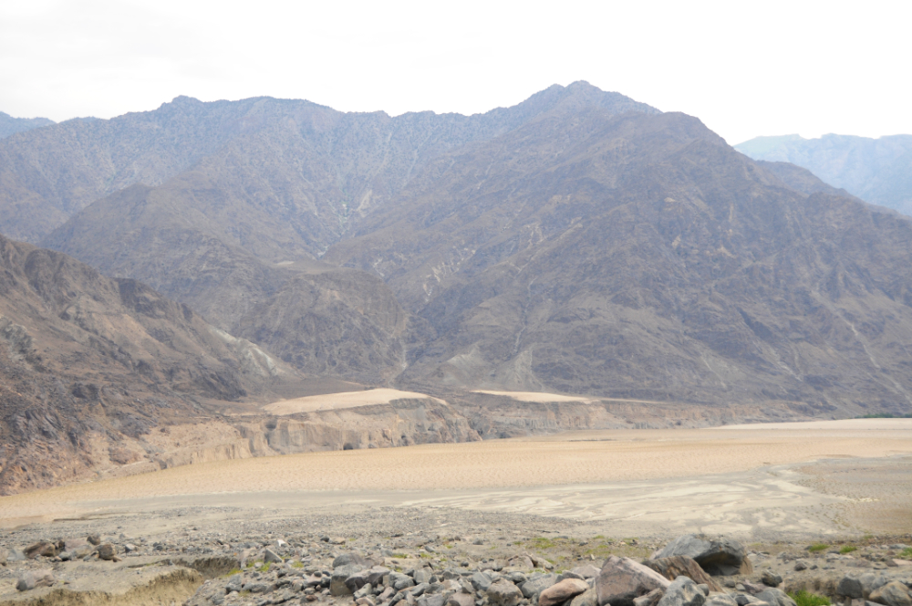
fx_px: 1176
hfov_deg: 42.4
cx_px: 456
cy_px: 303
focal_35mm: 46
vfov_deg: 28.9
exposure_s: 1/250
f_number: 5.6
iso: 200
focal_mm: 31
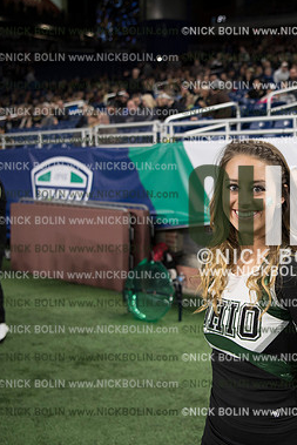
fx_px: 606
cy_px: 221
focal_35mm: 49
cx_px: 271
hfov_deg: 26.6
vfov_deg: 40.3
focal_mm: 32
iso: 1250
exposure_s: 1/800
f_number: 2.8
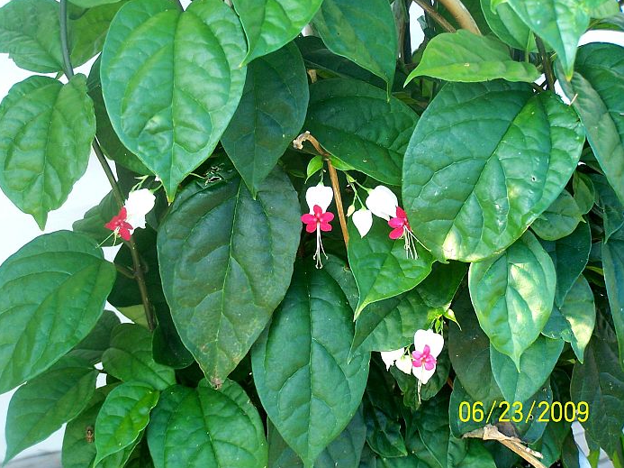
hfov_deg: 20.7
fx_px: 1712
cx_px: 310
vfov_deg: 15.5
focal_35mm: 95
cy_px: 234
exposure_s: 1/45
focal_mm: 15.6
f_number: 3.2
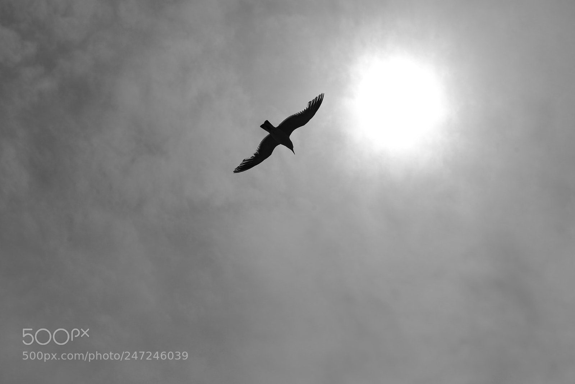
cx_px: 288
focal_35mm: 70
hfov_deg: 28.8
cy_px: 192
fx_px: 1118
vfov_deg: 19.5
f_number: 8
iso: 100
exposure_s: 1/8000
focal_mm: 70
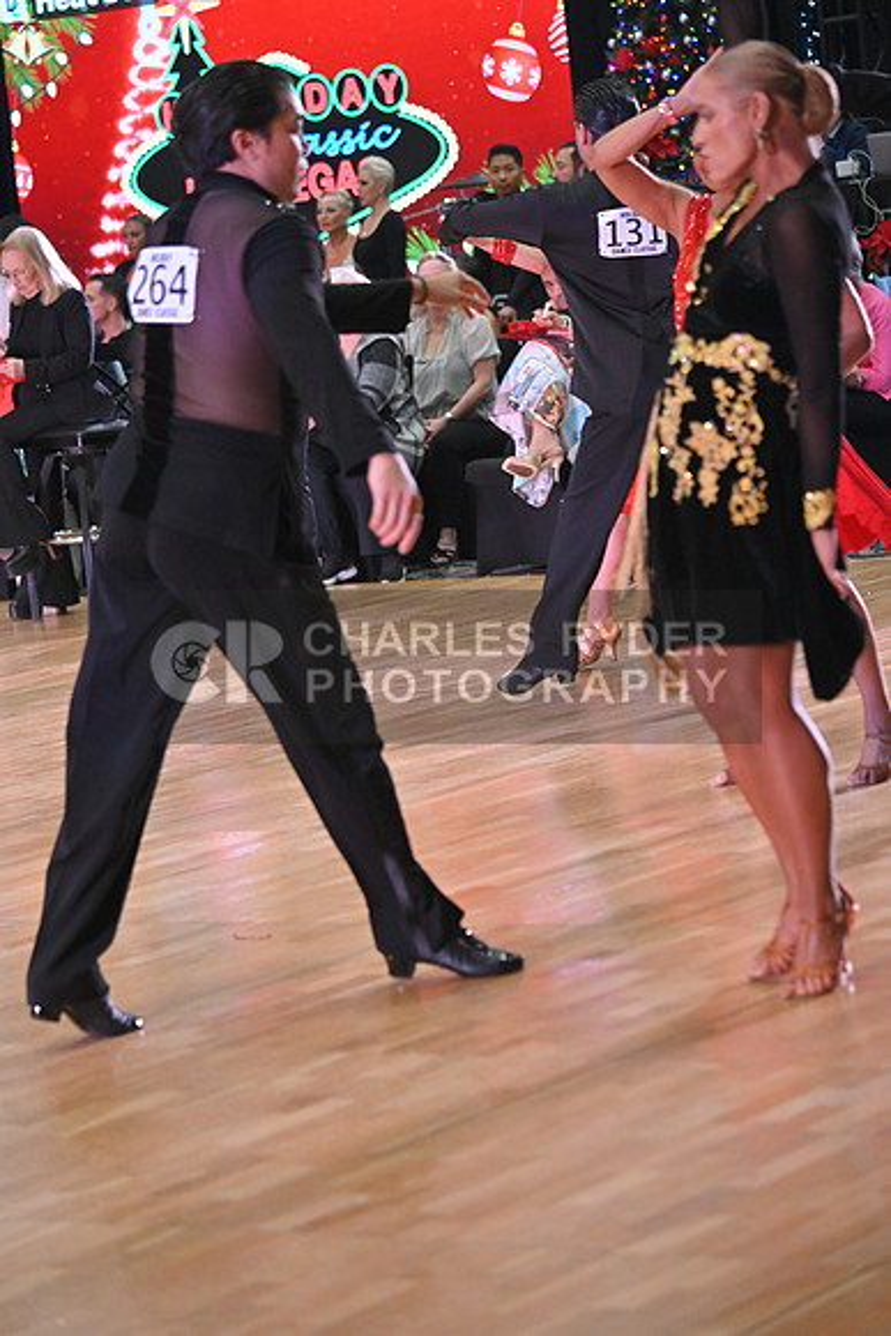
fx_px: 4452
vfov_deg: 17.1
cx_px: 446
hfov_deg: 11.4
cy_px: 668
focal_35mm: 120
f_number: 4
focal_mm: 120
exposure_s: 1/400
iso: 4000
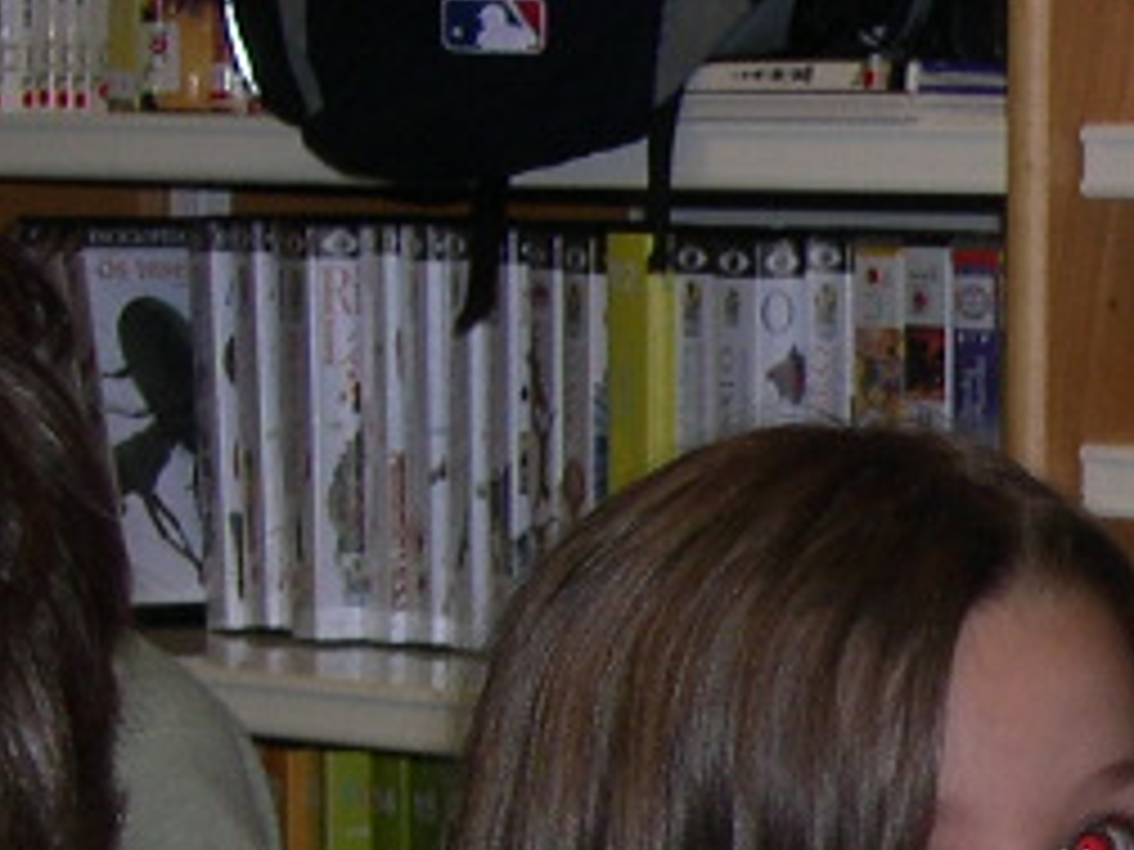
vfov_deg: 7.0
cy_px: 953
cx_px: 1944
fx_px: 6912
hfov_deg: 9.0
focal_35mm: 211
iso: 100
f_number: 3.2
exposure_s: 1/60
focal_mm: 11.1
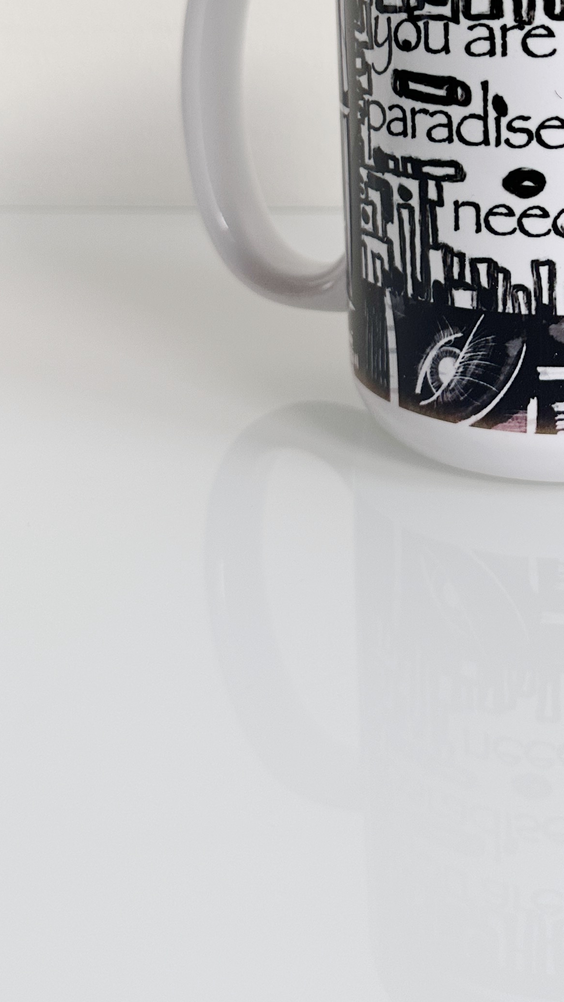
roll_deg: +1.1
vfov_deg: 38.2
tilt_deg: -9.9
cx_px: 543
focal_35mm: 51
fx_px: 1356
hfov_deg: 22.7
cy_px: 126
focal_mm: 6.86
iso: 160
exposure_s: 1/100
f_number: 1.78
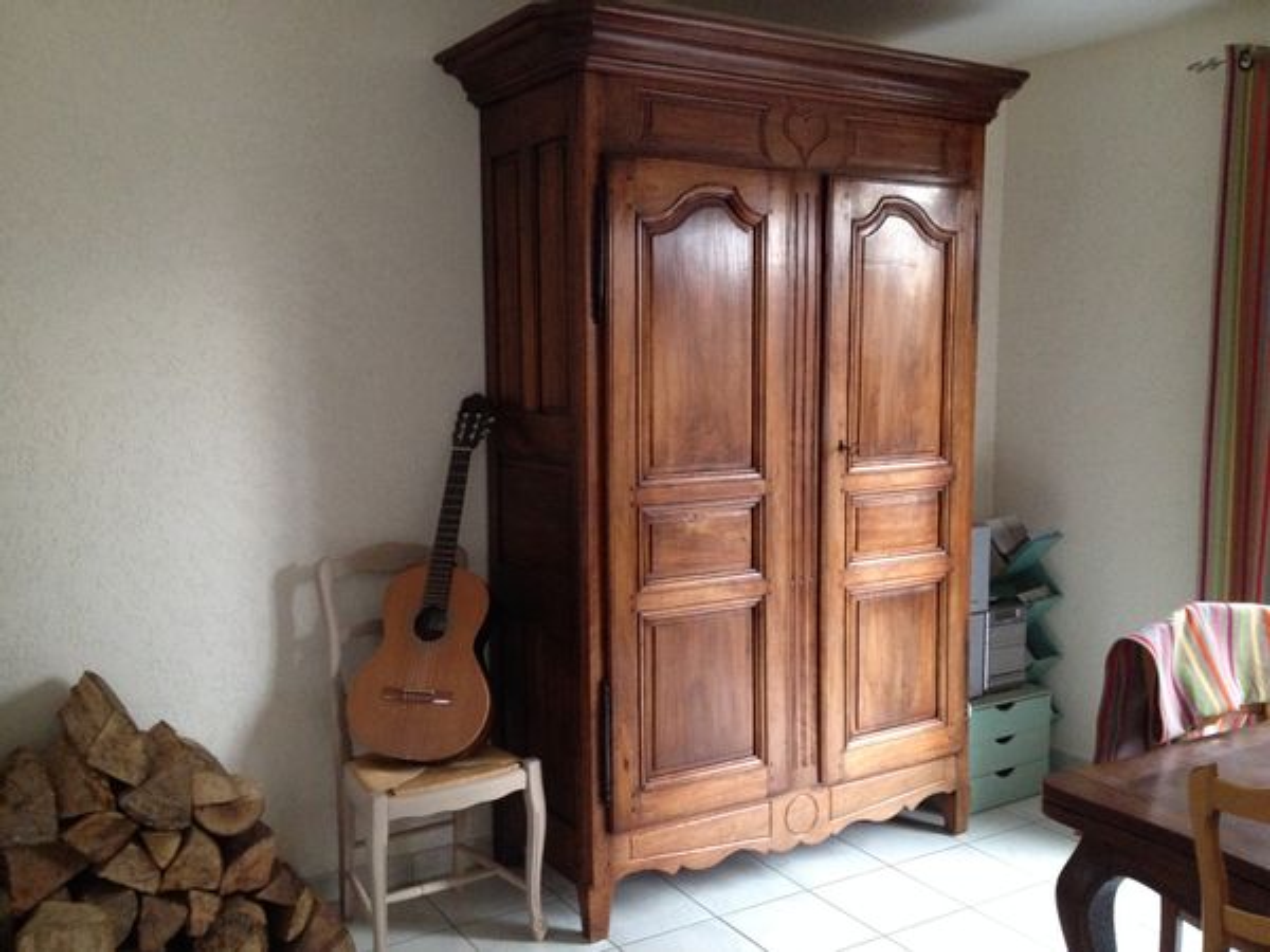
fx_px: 1284
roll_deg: +0.6
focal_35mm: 35
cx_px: 635
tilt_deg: -6.8
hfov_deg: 52.6
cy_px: 476
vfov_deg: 40.7
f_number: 2.4
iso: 400
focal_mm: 4.28
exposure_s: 1/17
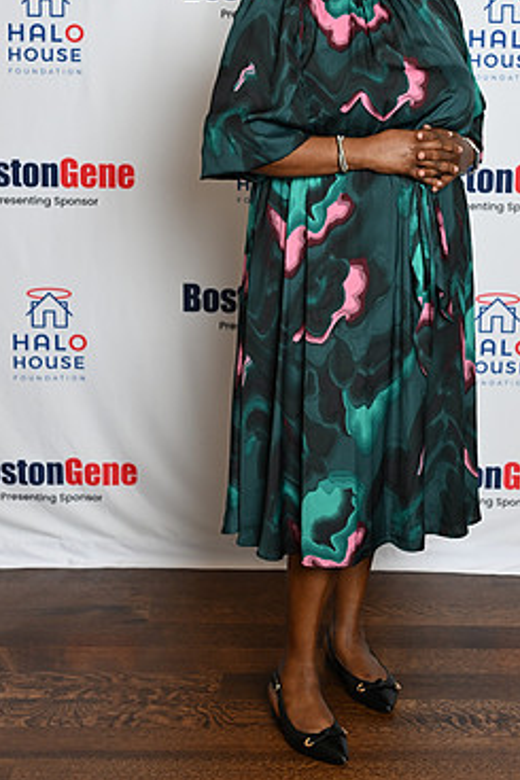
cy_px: 280
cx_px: 356
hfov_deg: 19.1
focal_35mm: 71
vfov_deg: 28.3
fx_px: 1540
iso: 200
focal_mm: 45
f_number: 3.5
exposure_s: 1/80
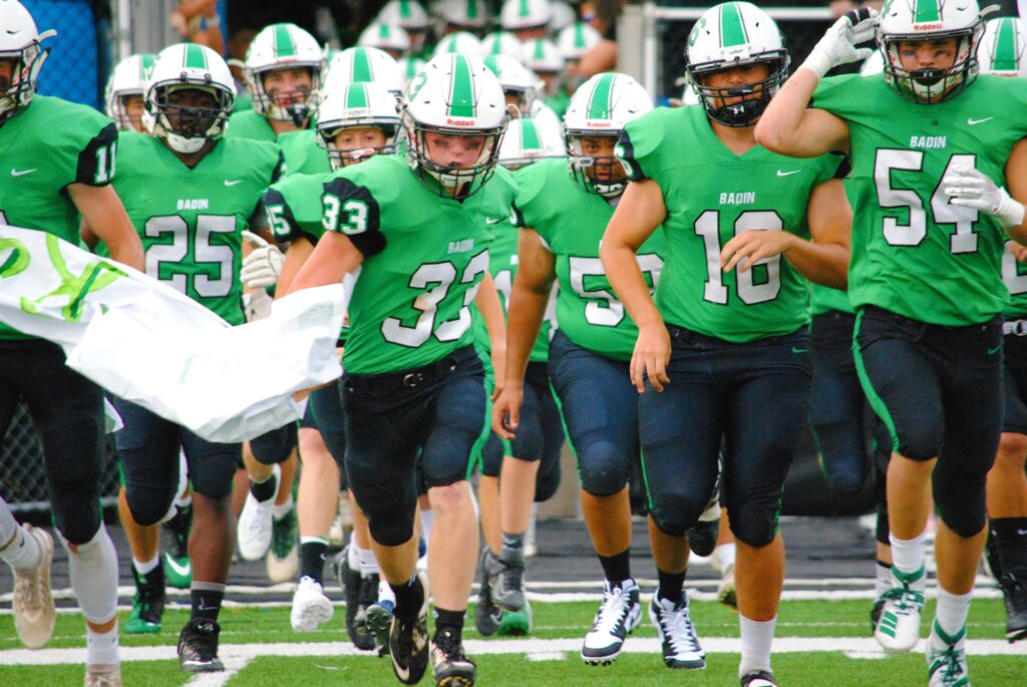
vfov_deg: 3.5
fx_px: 11137
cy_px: 344
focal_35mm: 390
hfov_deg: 5.3
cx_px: 514
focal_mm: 260
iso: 1600
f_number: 5.6
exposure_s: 1/500
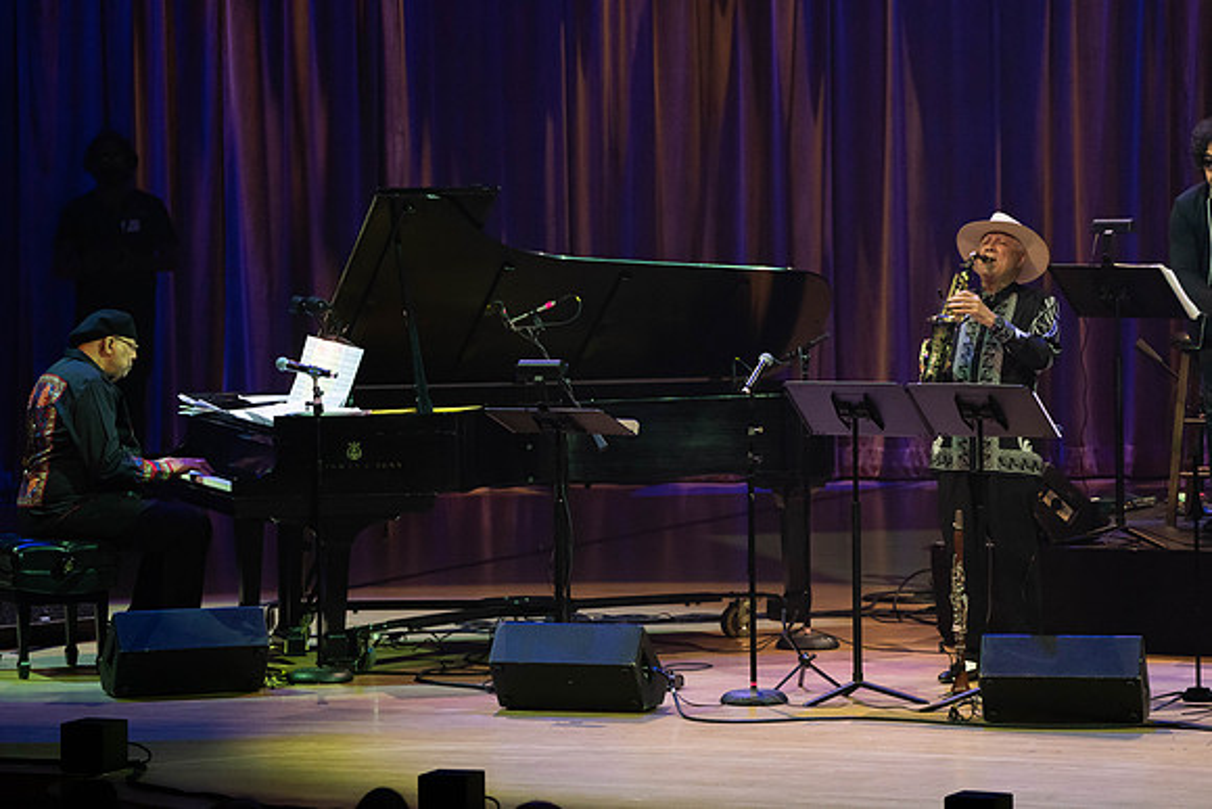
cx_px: 606
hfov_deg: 8.2
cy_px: 404
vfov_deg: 5.5
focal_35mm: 250
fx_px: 8418
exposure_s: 1/250
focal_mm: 250
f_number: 5.6
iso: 3200
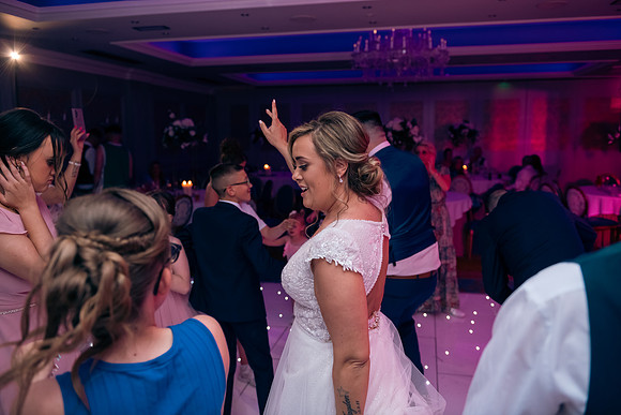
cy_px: 208
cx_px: 310
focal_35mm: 29
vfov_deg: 45.0
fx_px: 500
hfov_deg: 63.6
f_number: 3.5
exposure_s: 1/160
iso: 800
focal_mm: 29
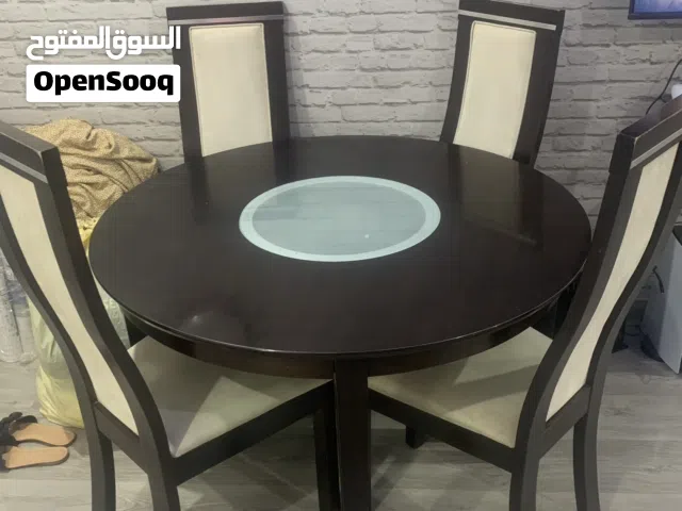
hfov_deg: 67.3
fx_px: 512
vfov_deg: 53.1
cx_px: 341
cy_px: 256
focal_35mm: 26
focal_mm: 4.25
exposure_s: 1/33
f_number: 1.8
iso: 320
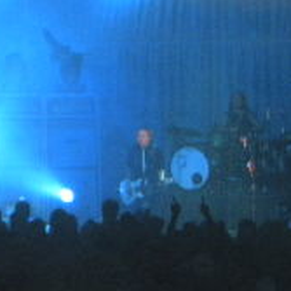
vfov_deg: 7.3
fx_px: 2273
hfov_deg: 7.3
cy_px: 30
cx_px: -66
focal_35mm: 239
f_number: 5.9
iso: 800
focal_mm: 18.9
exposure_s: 1/75
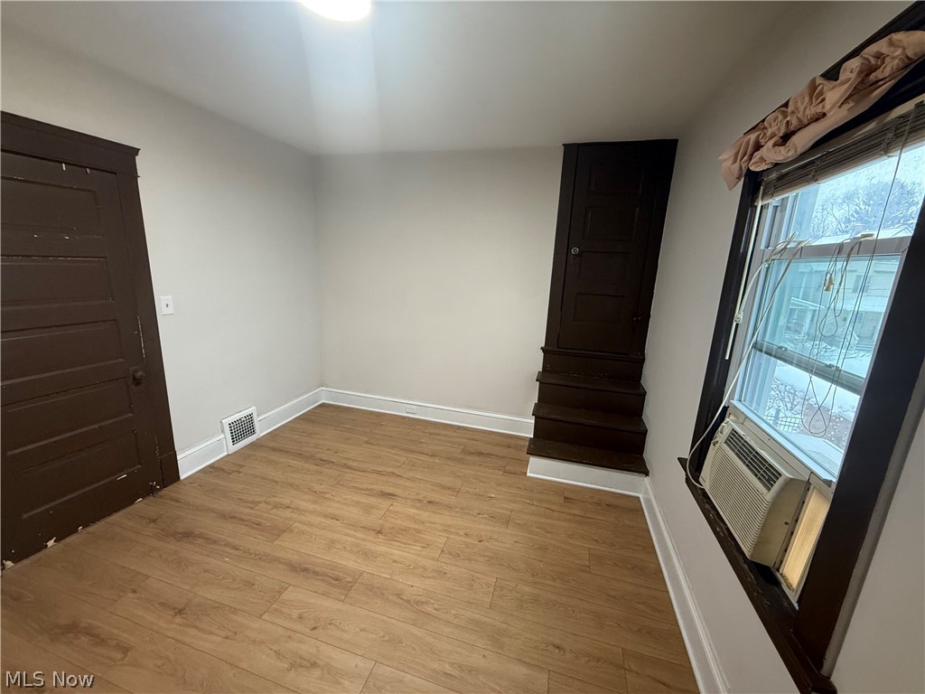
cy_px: 347
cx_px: 462
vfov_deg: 85.7
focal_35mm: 14
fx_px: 374
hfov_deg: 102.1
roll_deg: -2.0
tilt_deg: -12.1
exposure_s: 1/60
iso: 320
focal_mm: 2.22
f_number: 2.2
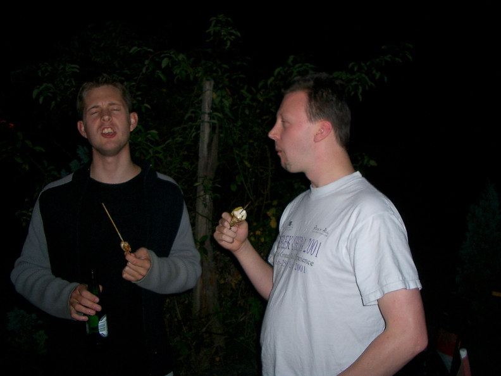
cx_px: 250
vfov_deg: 40.7
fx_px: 507
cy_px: 188
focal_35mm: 35
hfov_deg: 52.6
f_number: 2.6
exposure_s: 1/40
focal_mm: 5.8
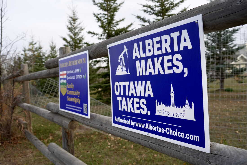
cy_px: 82
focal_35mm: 34
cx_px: 124
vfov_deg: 38.9
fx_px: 233
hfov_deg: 55.8
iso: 800
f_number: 7.1
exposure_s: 1/800
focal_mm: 34
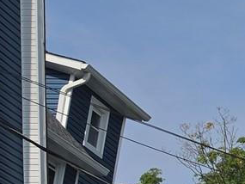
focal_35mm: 165
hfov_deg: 9.3
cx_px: 760
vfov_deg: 9.0
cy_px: 161
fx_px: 1168
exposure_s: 1/7939
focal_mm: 6.5
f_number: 1.4
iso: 40
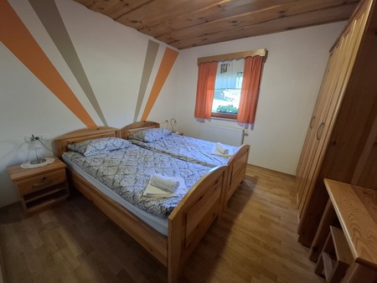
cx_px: 188
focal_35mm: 13
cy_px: 142
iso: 160
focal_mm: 1.74
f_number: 2.2
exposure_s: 1/25
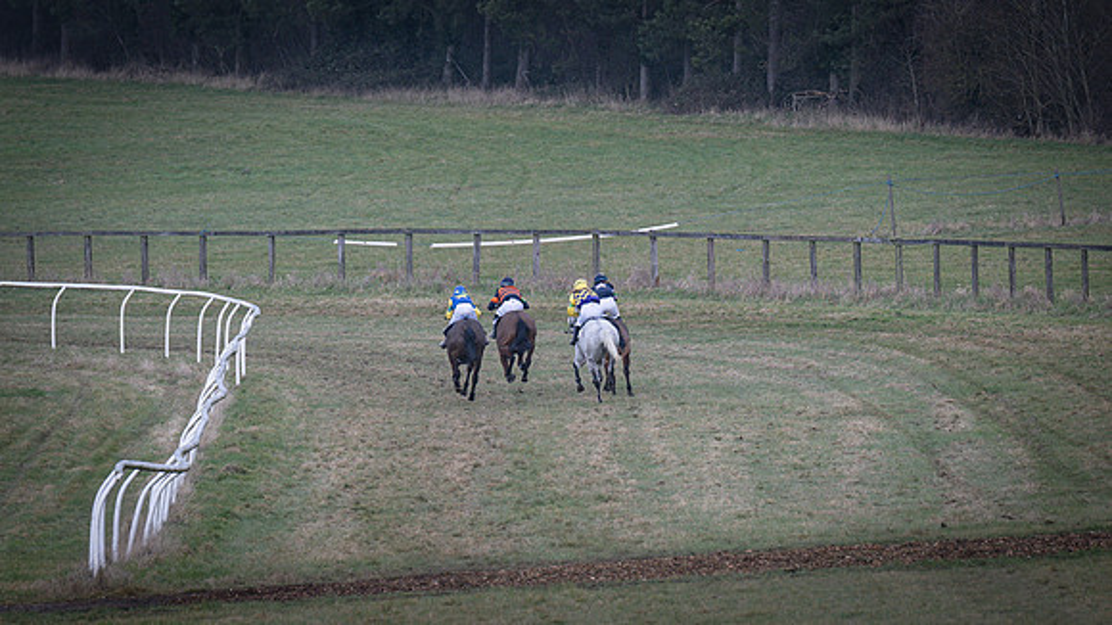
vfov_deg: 3.1
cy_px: 371
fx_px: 11615
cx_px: 633
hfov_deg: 5.5
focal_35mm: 394
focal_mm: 200
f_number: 5
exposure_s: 1/1000
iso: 320
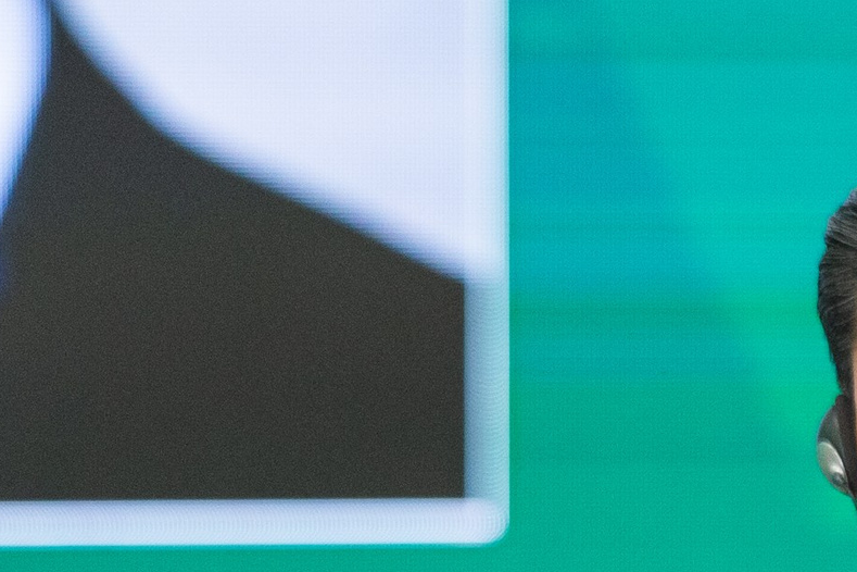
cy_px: 762
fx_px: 15591
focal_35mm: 655
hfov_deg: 3.1
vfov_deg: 2.1
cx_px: 934
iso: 1600
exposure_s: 1/640
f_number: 1.8
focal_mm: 135
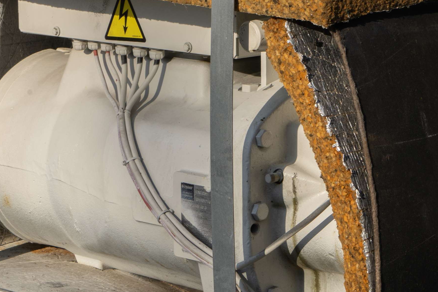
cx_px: 312
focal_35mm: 147
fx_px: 1789
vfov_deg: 9.3
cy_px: 127
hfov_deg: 13.9
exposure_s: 1/80
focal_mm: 62
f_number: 18
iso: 100
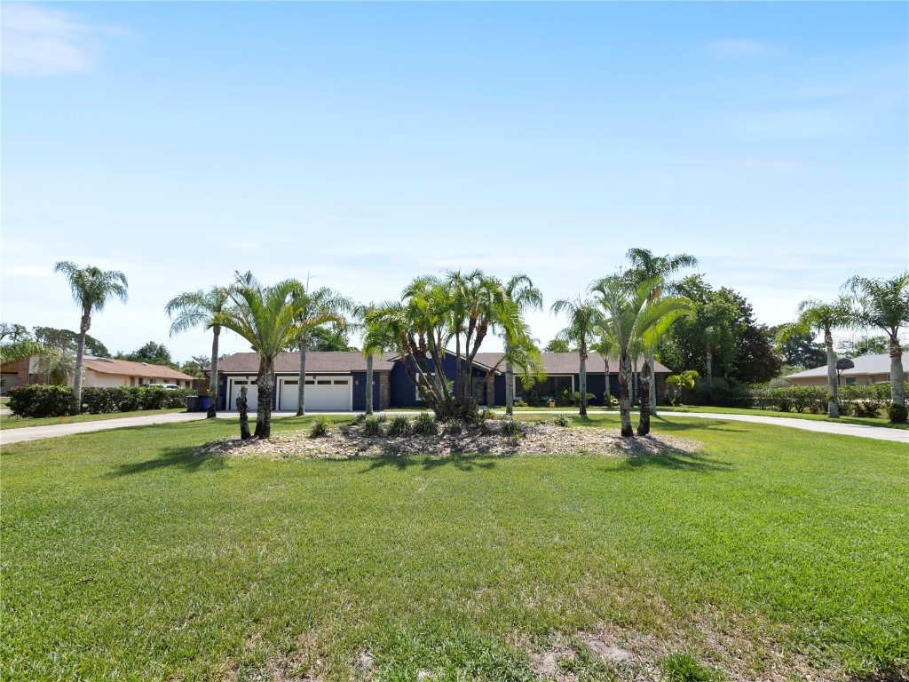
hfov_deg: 102.1
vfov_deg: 85.7
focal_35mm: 14
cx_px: 454
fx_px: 368
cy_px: 341
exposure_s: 1/500
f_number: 9
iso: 200
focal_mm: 7
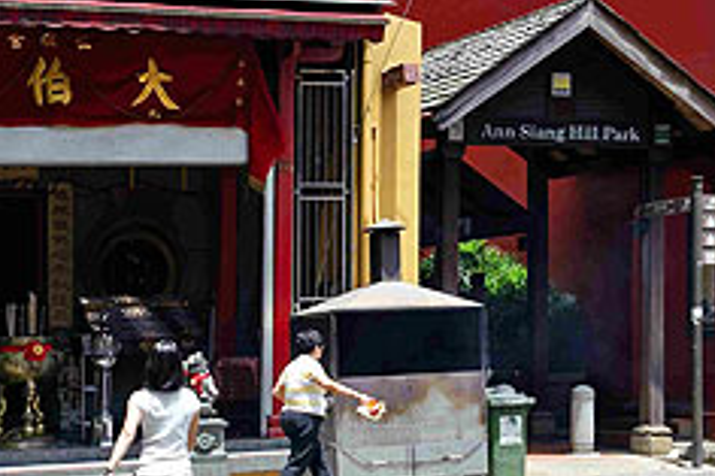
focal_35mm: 84
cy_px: 212
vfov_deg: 16.2
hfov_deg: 24.0
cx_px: 191
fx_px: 1667
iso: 200
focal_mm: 44
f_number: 11
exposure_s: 1/125
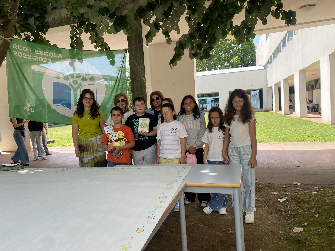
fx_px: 252
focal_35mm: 26
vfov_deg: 53.1
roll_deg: +3.3
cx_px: 168
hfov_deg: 67.3
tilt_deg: -3.5
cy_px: 126
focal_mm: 4.25
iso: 32
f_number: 1.8
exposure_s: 1/778
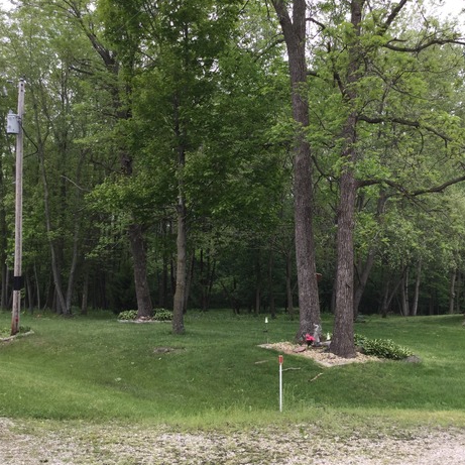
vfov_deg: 43.9
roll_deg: -0.9
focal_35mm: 38
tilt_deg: +2.9
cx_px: 300
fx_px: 578
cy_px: 233
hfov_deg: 43.4
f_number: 2.4
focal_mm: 3.3
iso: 25
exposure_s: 1/181
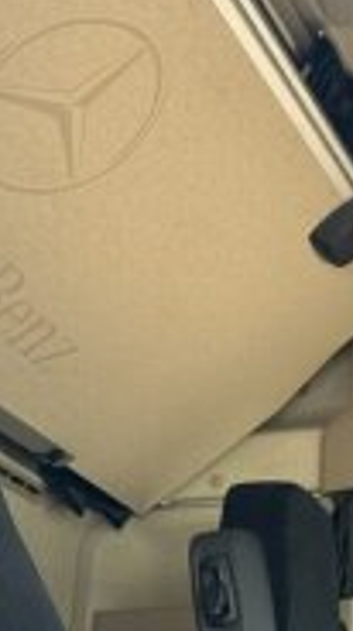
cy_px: 360
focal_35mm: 91
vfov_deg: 23.4
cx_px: 380
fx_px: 1520
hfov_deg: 13.0
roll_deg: +2.2
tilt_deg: +21.8
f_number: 1.78
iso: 80
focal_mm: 6.86
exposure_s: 1/212
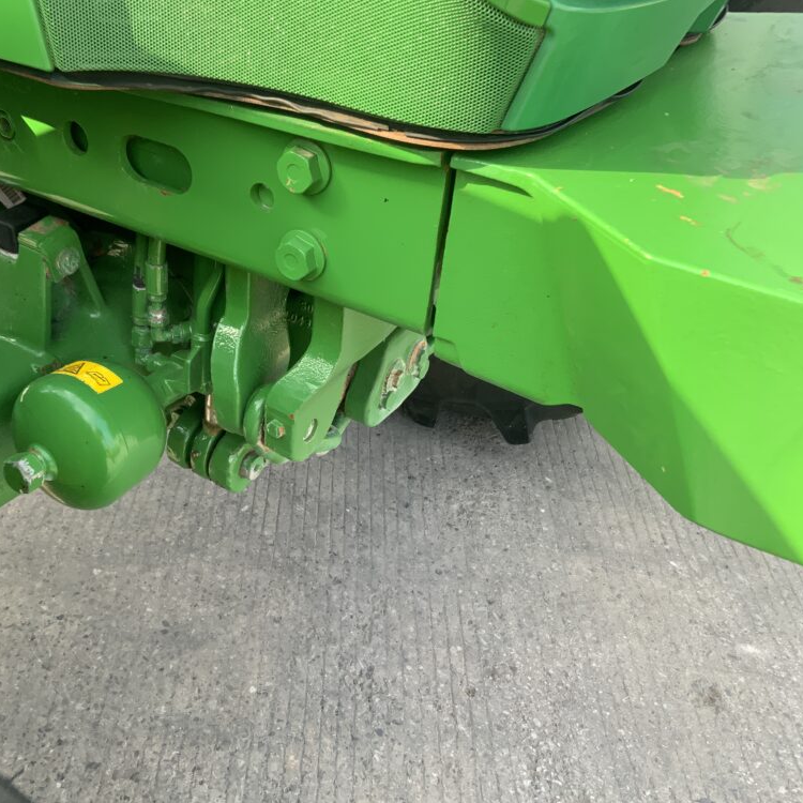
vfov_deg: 47.2
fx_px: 919
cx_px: 286
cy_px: 393
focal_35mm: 35
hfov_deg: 46.7
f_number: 1.8
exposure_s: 1/128
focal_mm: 3
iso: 16
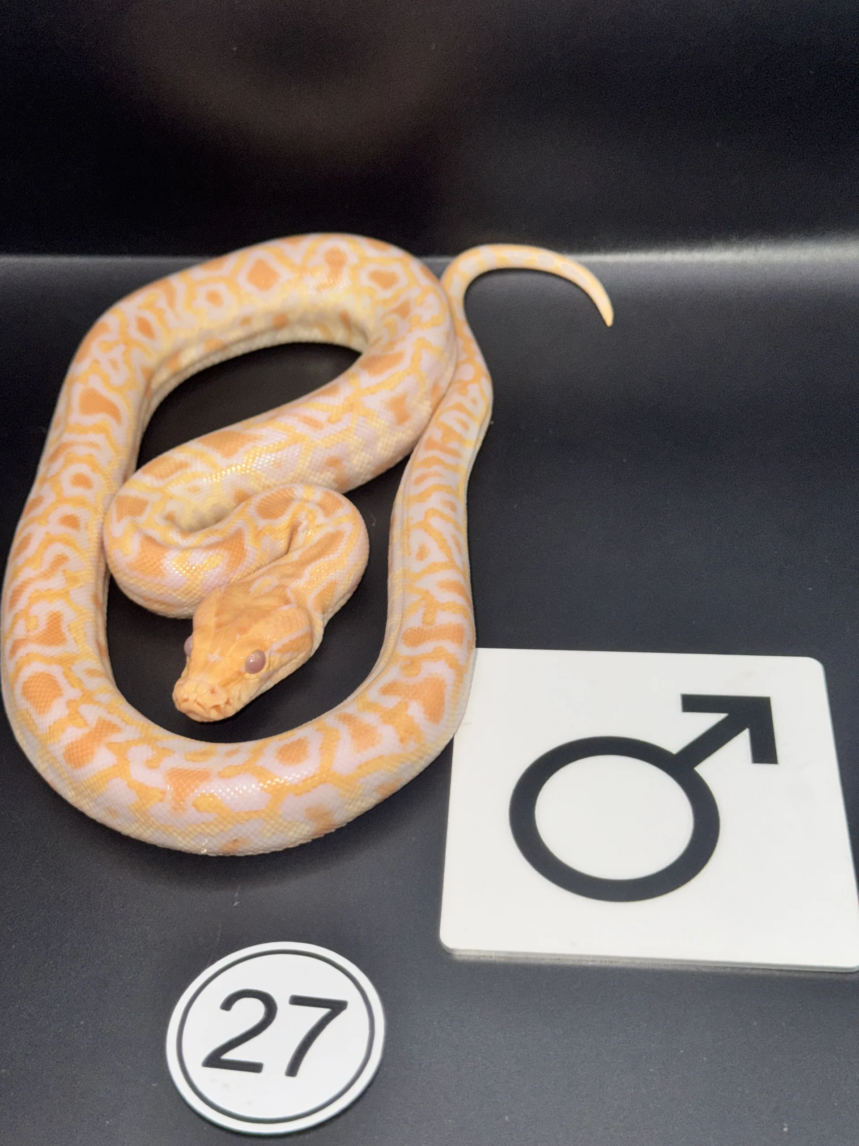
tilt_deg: -43.9
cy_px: 573
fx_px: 1588
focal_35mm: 48
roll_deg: +0.3
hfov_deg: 30.3
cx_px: 430
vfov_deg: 39.7
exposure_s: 1/227
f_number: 1.78
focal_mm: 6.76
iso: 50
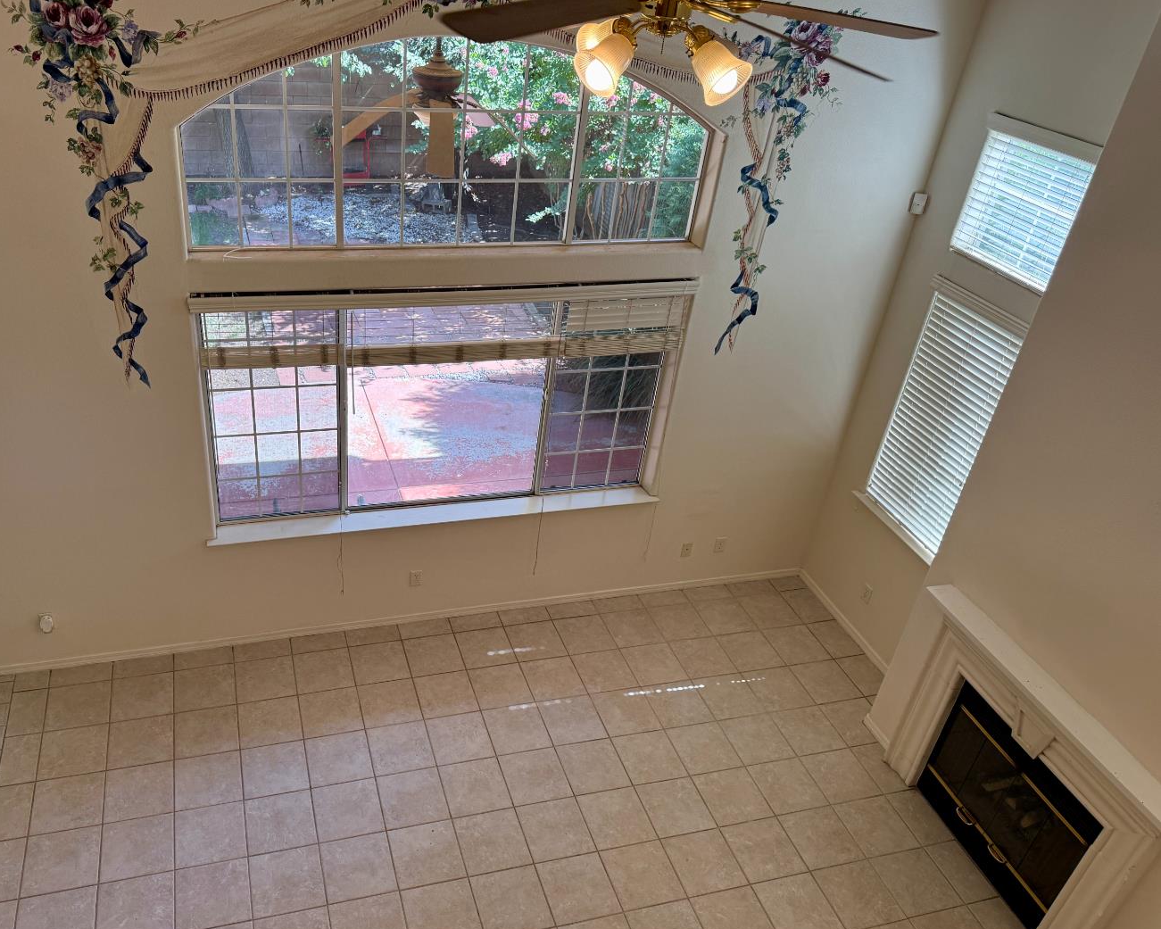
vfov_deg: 53.2
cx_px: 493
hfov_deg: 63.7
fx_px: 928
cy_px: 473
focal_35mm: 27
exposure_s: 1/240
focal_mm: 6.76
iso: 100
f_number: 1.78
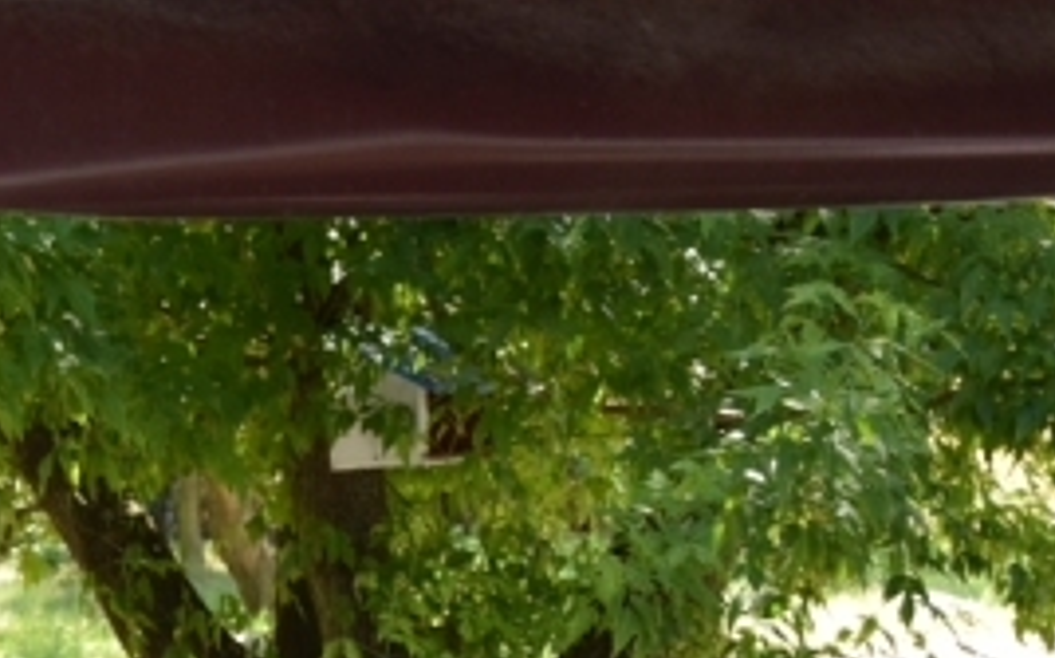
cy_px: 1048
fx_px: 3936
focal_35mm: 137
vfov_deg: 9.2
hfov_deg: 15.1
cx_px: 134
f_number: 4.5
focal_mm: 30
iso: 400
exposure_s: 1/160
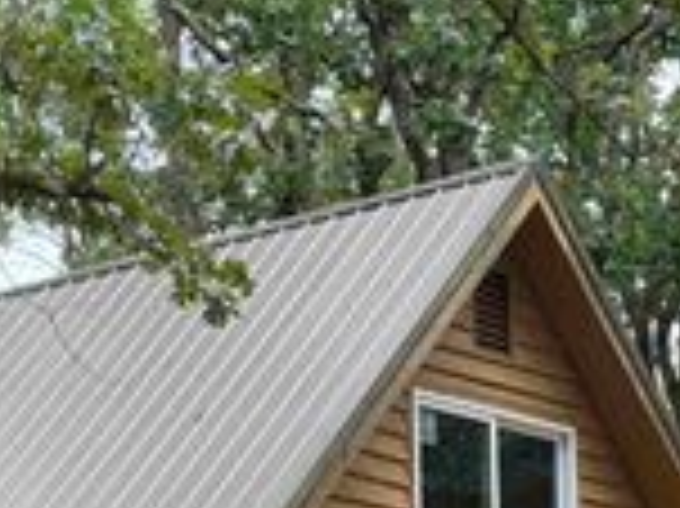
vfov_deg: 9.0
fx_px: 3121
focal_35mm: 159
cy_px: 816
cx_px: 297
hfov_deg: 12.4
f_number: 1.78
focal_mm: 6.76
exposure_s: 1/83
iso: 125
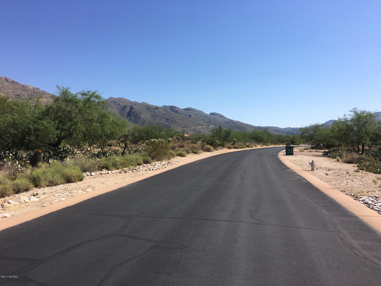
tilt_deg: +1.0
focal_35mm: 29
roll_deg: -0.8
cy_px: 143
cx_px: 190
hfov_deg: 61.7
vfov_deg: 48.2
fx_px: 319
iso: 25
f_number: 2.2
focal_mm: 4.15
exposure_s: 1/1709
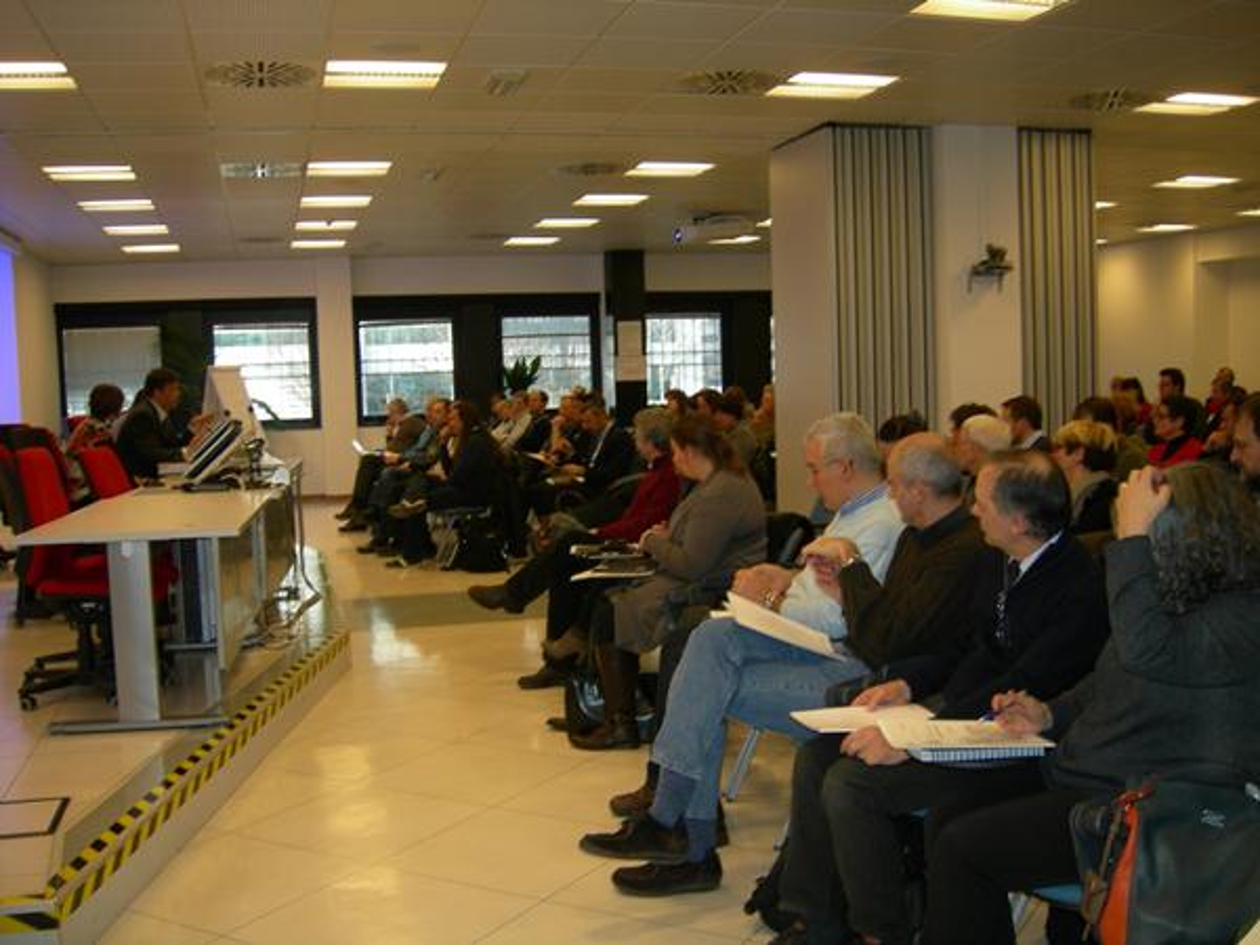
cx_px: 630
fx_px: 1310
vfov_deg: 39.7
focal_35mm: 36
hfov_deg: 51.4
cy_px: 472
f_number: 2.7
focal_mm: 7.5
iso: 64
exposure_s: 1/30
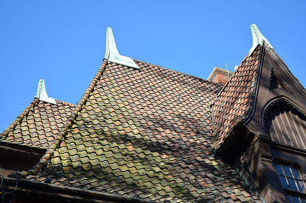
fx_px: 572
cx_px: 153
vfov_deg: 20.1
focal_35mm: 68
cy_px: 102
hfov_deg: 29.9
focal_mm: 45
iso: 100
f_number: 6.3
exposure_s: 1/160
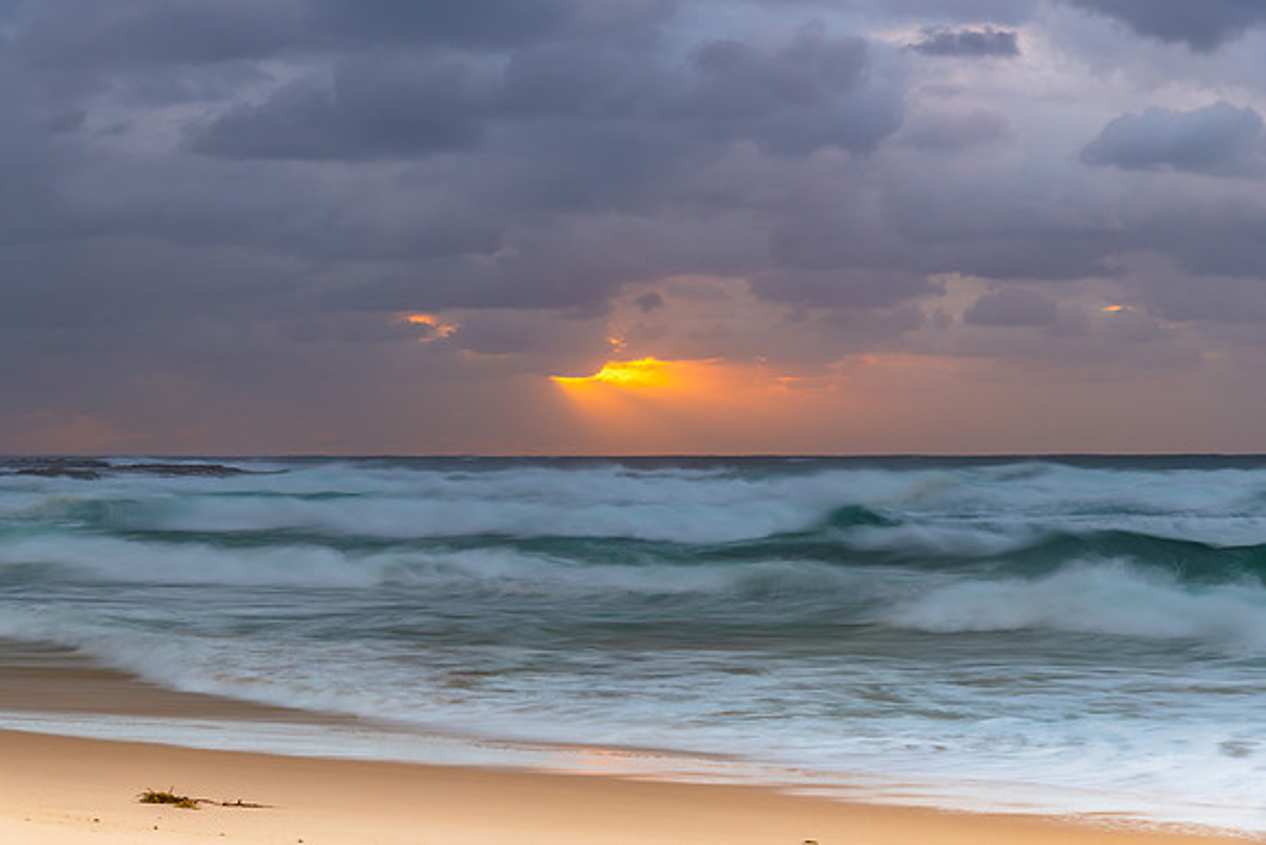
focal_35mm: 82
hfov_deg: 24.8
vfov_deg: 16.7
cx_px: 635
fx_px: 2879
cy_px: 443
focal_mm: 78
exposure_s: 1/1.25
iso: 100
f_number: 9
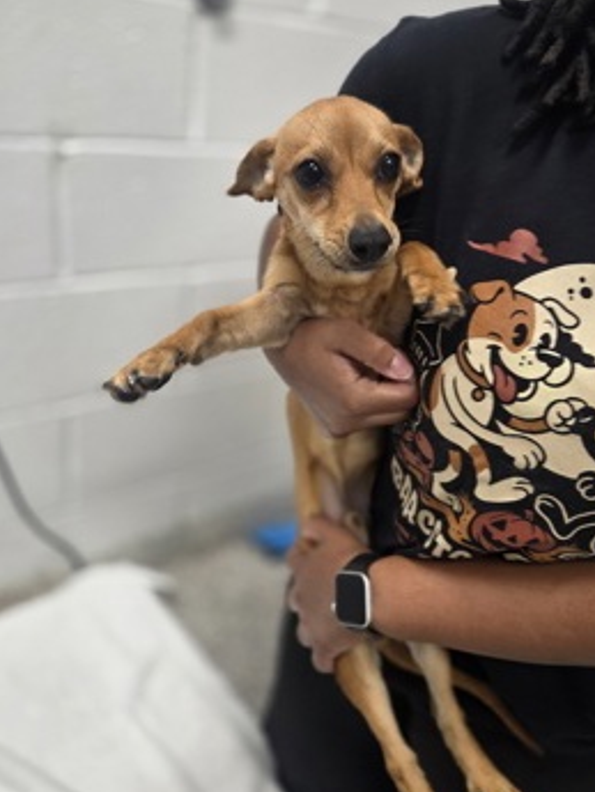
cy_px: 351
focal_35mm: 28
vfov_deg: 63.2
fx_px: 641
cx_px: 288
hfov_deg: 49.8
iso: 100
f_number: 1.8
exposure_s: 1/50
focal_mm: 5.4
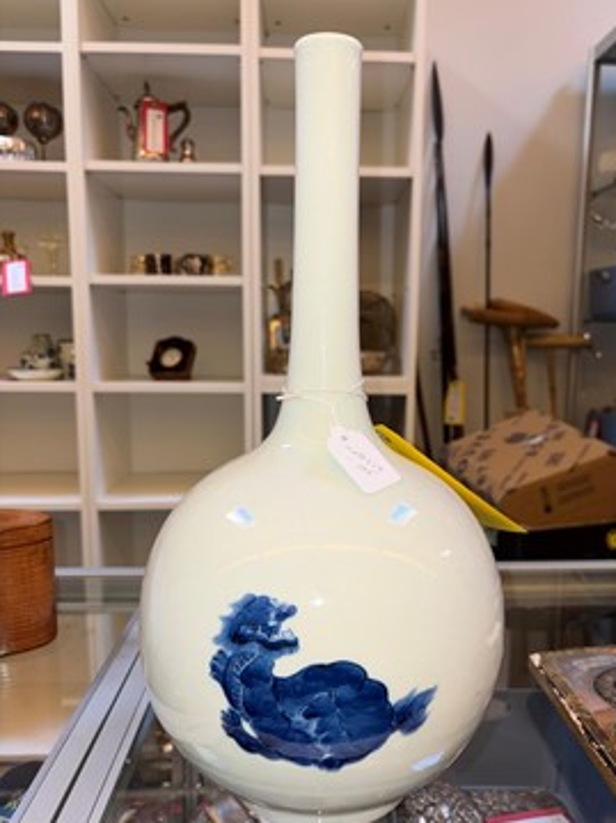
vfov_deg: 61.6
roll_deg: -0.3
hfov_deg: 48.1
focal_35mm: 29
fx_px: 688
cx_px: 341
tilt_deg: -8.2
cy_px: 438
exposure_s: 1/43
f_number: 1.6
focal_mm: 5.96
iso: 32
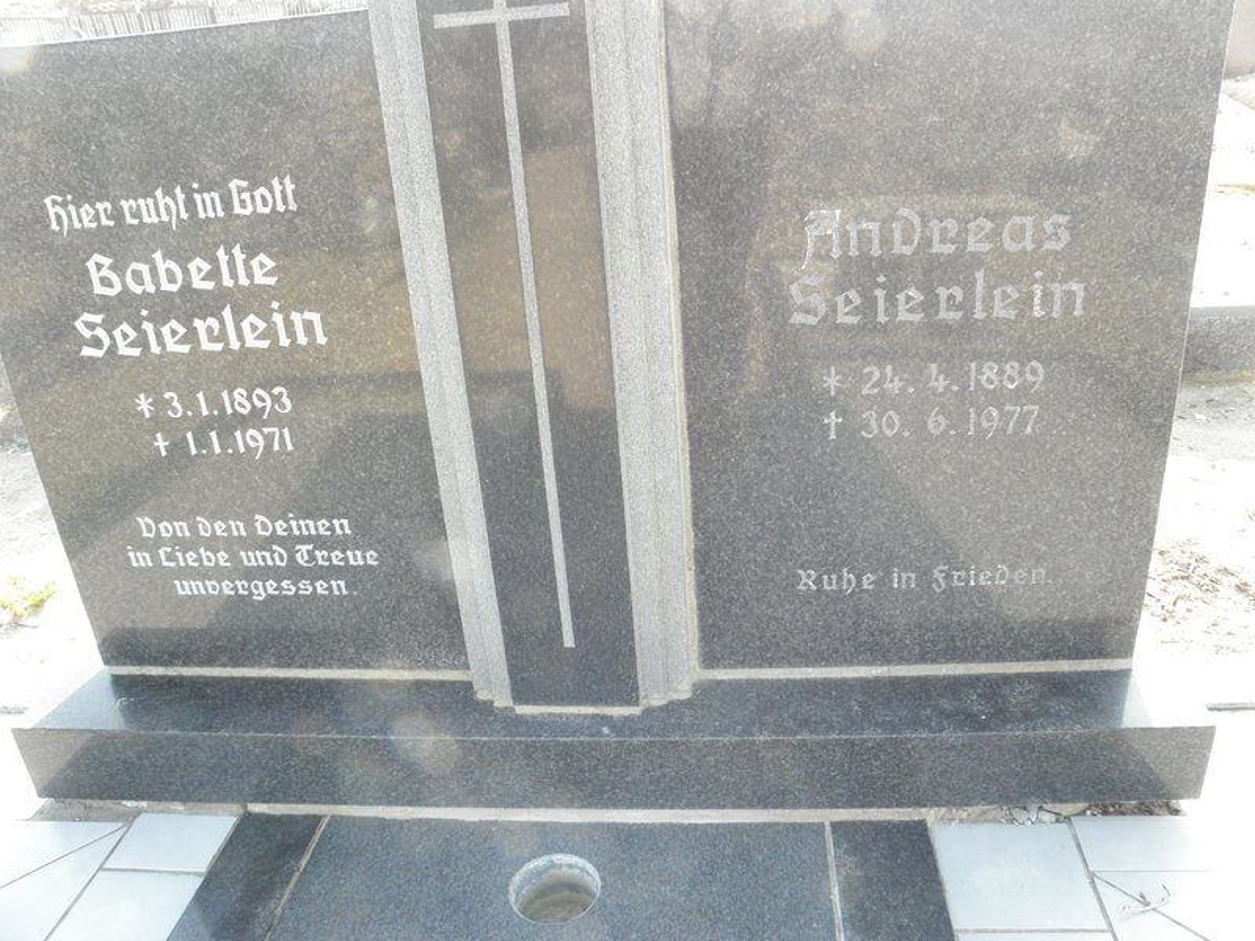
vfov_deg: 53.1
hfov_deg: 67.3
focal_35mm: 26
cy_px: 470
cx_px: 628
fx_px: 943
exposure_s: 1/100
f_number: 5.6
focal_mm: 4.6
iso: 200
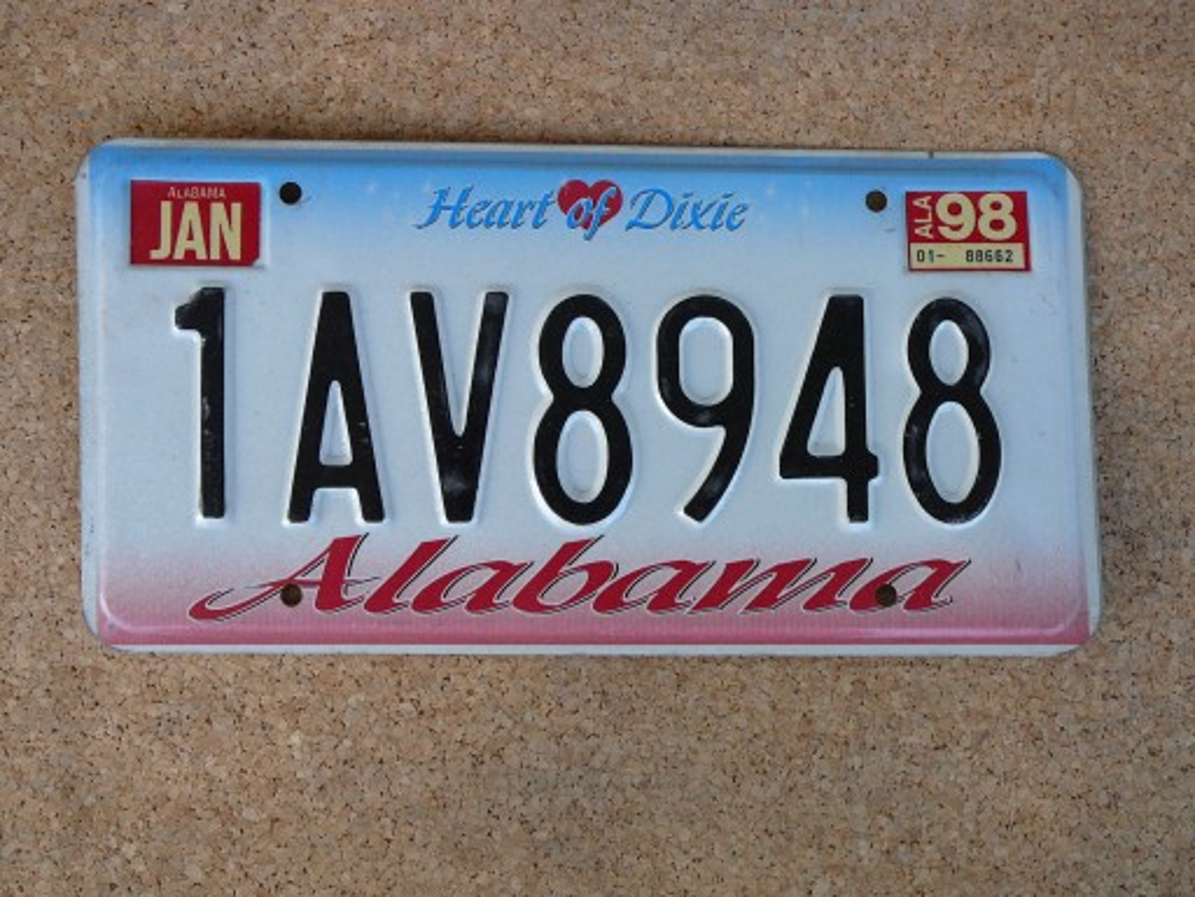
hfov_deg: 47.9
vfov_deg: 36.8
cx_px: 598
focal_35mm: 39
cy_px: 448
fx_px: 1346
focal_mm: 5.8
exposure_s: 1/60
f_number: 3
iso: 80
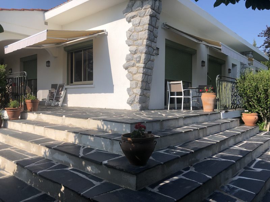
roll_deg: +0.0
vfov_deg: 49.7
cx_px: 135
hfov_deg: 63.4
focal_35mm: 28
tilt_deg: -0.4
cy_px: 101
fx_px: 218
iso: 20
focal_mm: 3.99
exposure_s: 1/2088
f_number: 1.8
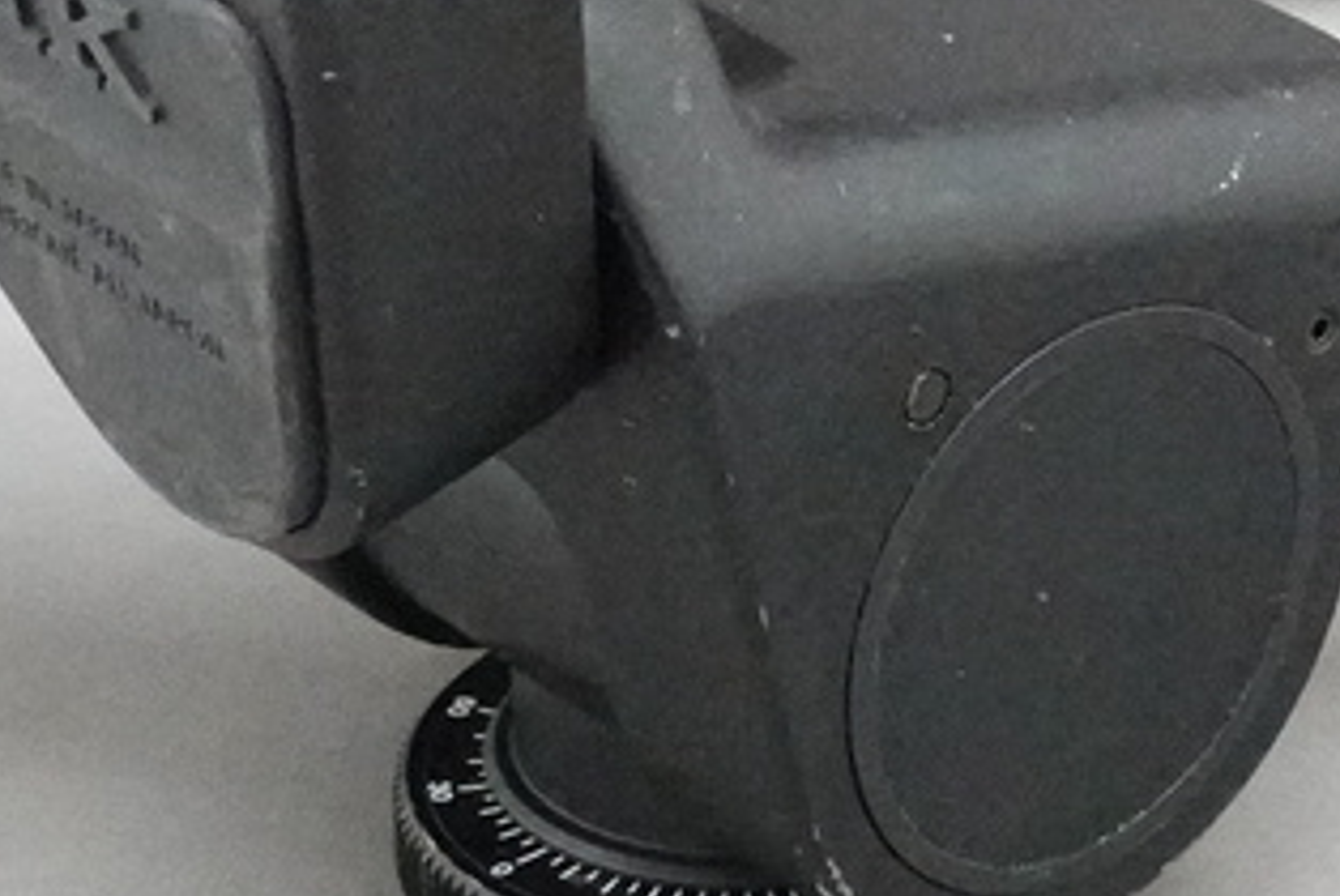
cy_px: -107
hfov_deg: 12.2
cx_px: 1033
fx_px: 6259
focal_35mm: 168
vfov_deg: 8.1
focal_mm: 16.21
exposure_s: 1/50
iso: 5000
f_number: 8
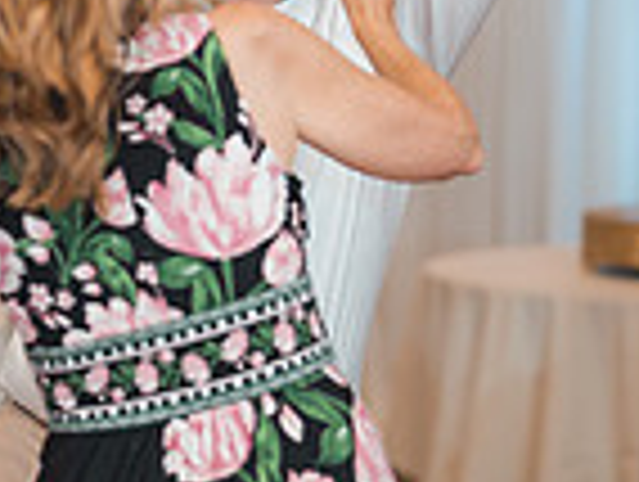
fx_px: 3624
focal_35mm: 196
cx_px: 212
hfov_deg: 10.1
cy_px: 187
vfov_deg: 7.6
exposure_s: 1/250
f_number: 1.2
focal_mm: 50
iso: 80
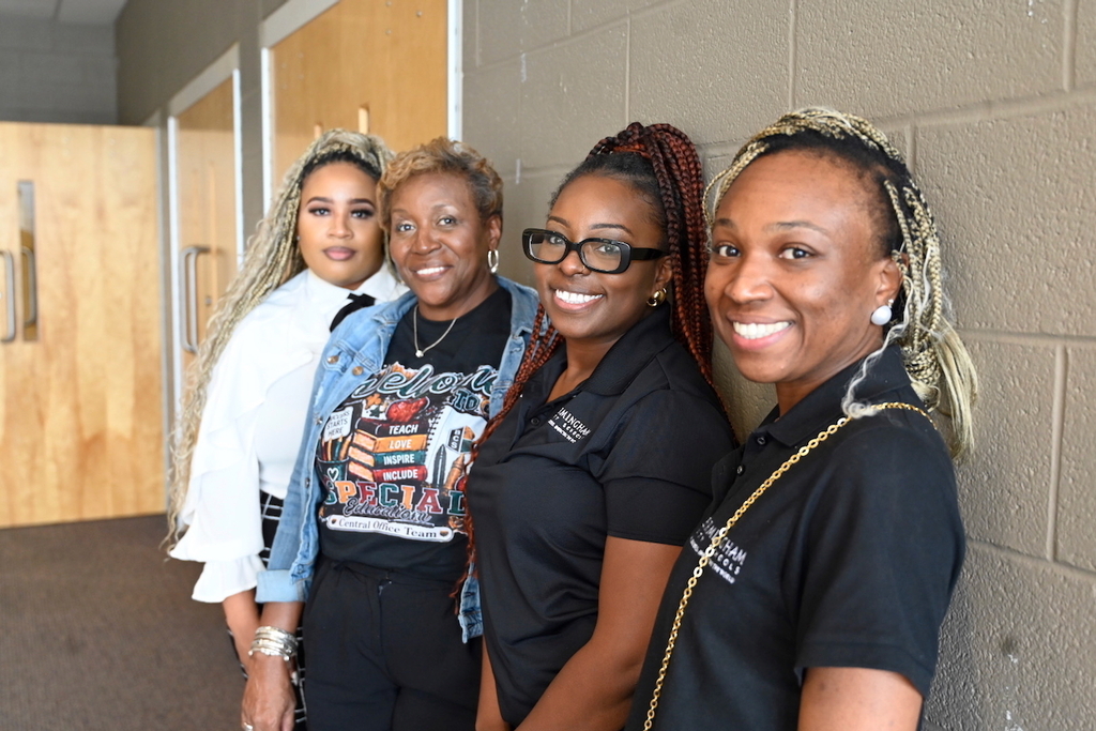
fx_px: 1187
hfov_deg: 49.5
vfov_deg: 34.2
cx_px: 548
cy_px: 366
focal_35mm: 39
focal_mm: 39
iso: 2200
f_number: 4
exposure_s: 1/125
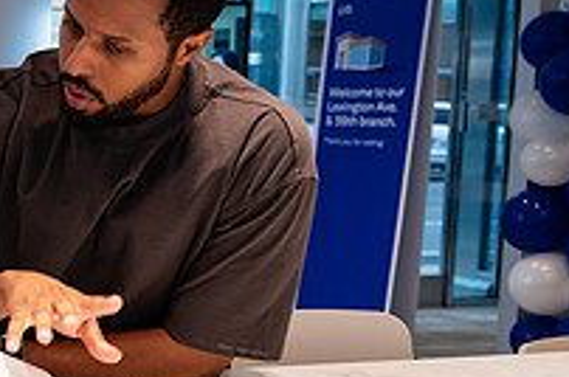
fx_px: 1231
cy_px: 240
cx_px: -234
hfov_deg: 22.4
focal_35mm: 78
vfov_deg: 17.4
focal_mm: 24
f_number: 4
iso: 500
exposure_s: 1/160
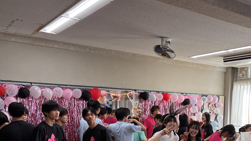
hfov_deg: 45.9
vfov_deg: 26.5
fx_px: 286
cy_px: 135
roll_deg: -1.7
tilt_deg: -6.1
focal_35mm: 43
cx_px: 185
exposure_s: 1/120
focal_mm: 5.96
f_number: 1.6
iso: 100
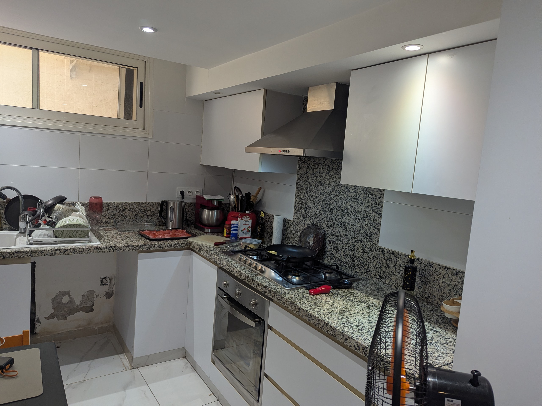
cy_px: 203
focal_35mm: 24
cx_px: 271
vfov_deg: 56.8
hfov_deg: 71.6
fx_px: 376
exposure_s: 1/150
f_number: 1.85
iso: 185
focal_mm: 6.81
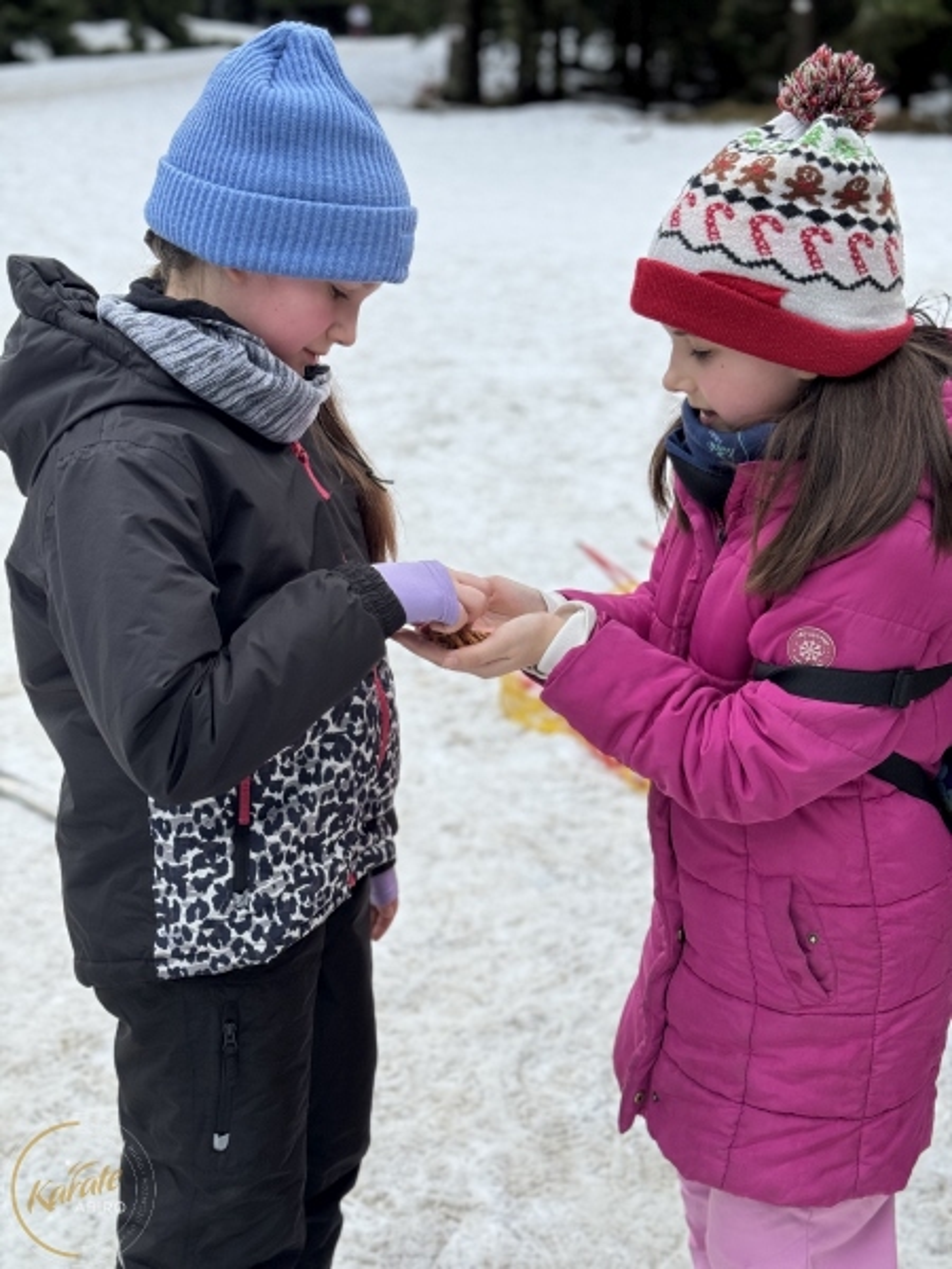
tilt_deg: -16.4
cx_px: 476
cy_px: 634
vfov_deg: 39.7
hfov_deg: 30.3
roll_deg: -0.4
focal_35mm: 48
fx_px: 1760
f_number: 1.78
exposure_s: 1/715
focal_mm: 6.86
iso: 64
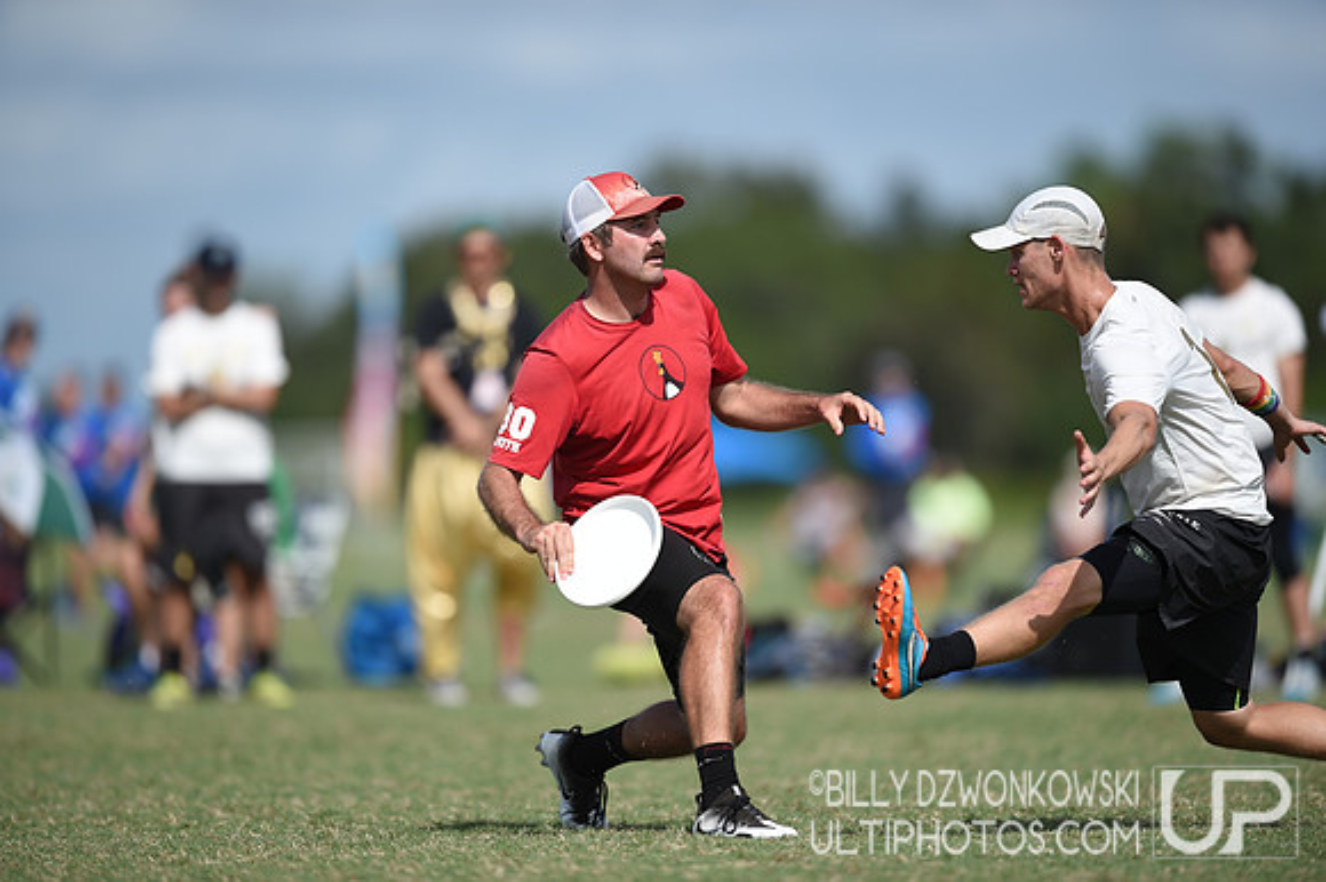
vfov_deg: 3.4
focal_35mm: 400
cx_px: 663
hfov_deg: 5.2
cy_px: 441
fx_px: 14724
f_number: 2.8
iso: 100
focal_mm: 400
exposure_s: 1/2500
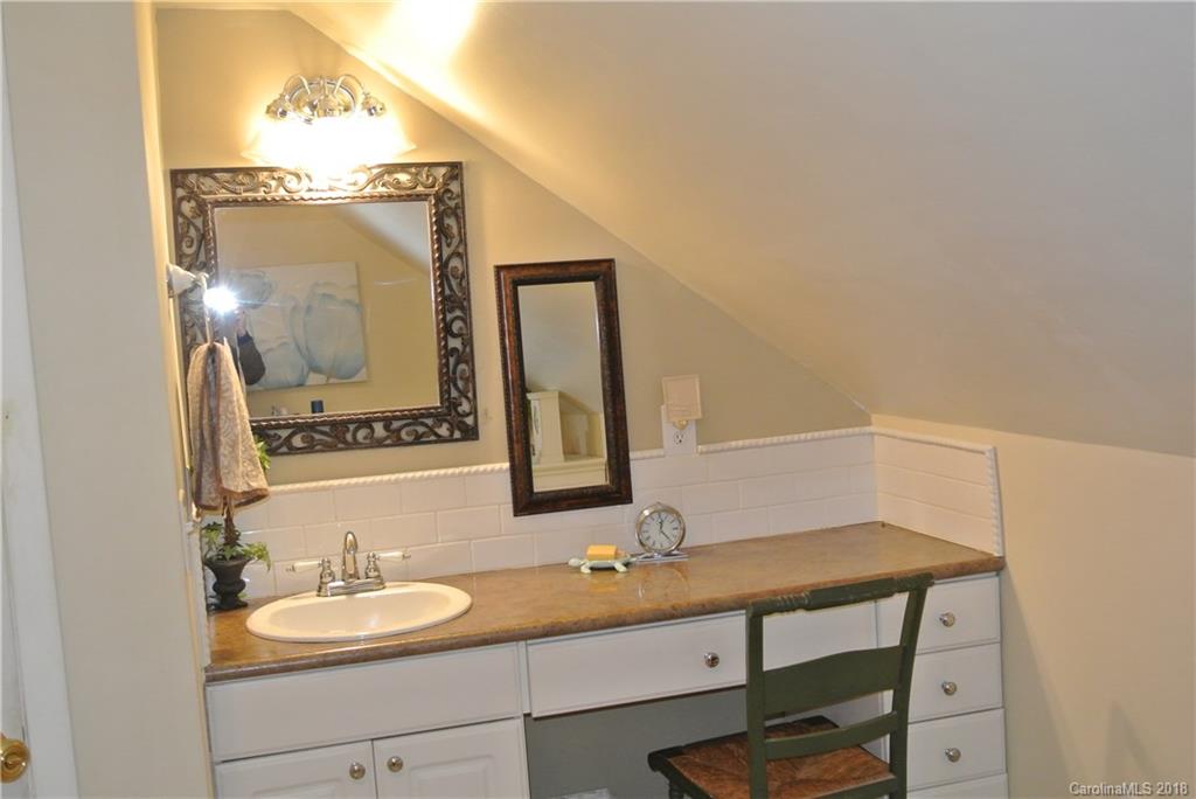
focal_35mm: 39
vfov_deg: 34.3
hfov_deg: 49.5
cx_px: 598
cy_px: 400
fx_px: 1296
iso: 800
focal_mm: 14.5
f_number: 4
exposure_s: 1/60
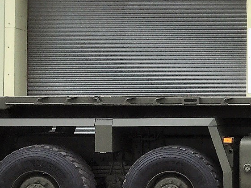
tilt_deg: +0.0
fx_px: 754
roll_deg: -0.8
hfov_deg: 17.5
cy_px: 102
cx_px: 343
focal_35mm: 104
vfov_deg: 14.2
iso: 25
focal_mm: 4.15
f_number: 2.2
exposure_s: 1/657
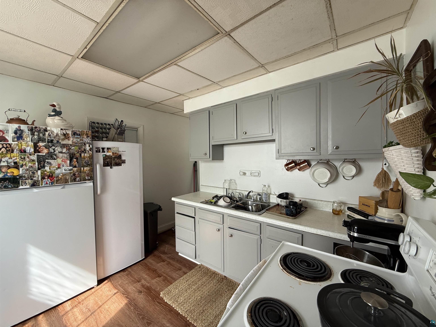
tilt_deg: -1.1
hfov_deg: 102.1
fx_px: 176
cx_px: 218
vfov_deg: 85.7
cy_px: 164
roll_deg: +0.9
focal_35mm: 14
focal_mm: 2.22
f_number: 2.2
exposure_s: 1/99
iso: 100
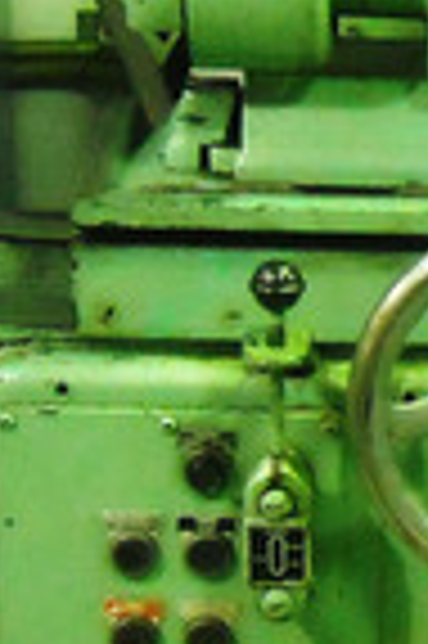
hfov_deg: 8.1
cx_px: 752
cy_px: 396
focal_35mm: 163
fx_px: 2914
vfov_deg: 12.6
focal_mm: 5.7
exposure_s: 1/30
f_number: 2.8
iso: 800
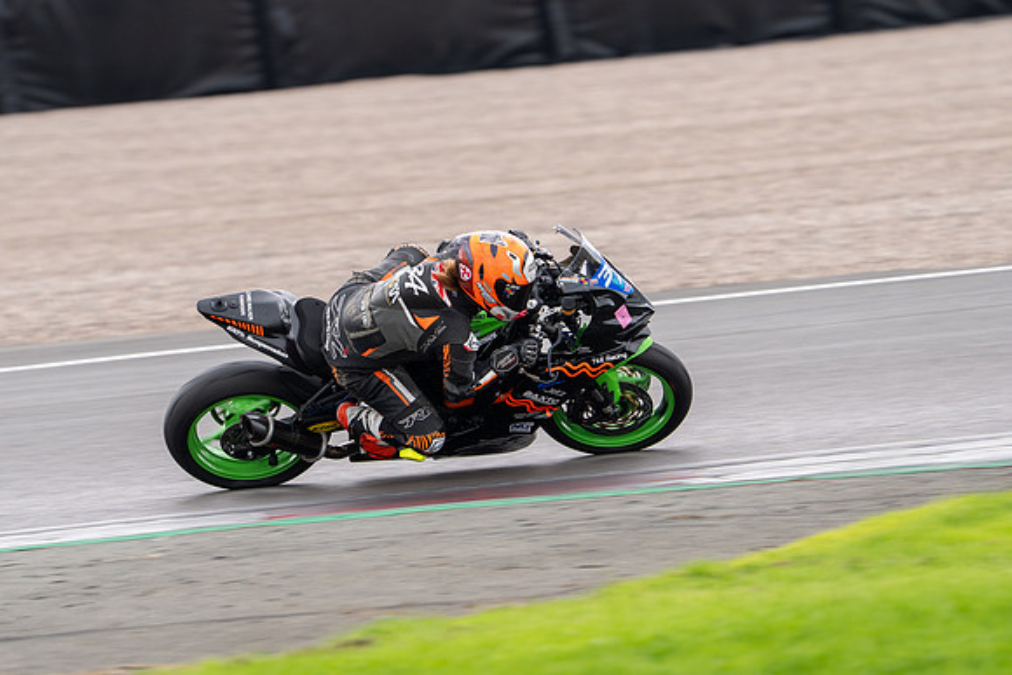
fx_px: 14272
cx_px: 468
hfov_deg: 4.1
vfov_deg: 2.7
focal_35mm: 508
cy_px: 362
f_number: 5.6
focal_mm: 400
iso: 400
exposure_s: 1/400
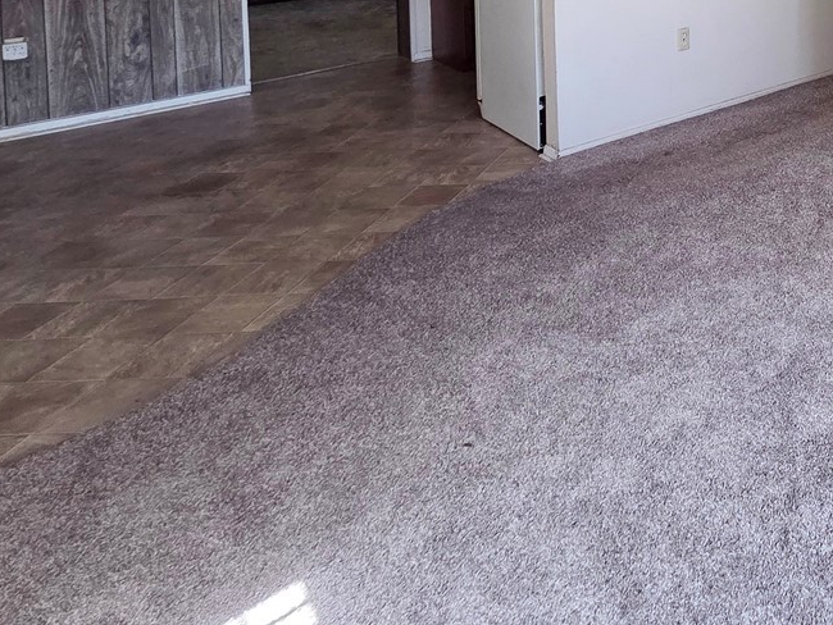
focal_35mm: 32
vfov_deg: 35.2
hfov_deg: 44.2
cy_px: -120
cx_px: 906
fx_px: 770
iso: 250
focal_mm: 2.2
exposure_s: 1/120
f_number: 2.2
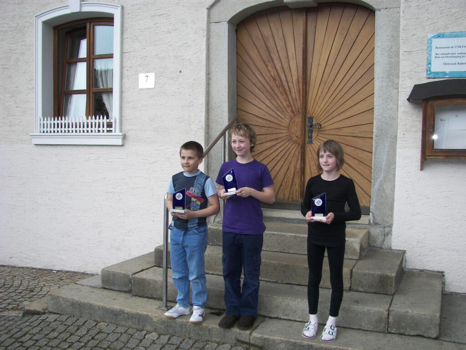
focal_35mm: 36
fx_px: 485
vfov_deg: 39.7
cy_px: 175
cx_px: 233
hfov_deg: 51.4
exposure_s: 1/640
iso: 64
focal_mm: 6
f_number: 2.8
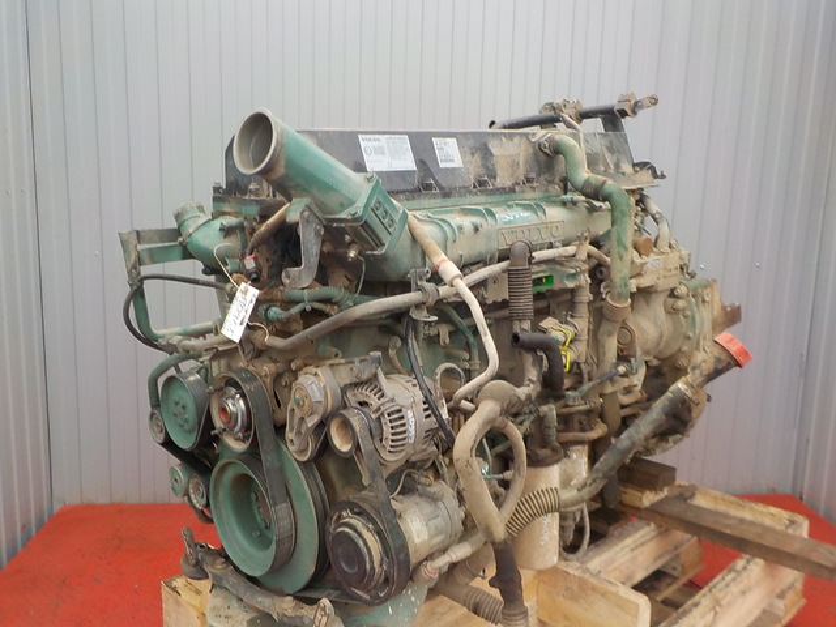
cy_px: 314
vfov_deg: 46.8
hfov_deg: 60.0
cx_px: 418
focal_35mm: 30
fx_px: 725
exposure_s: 1/30
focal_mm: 4.1
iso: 180
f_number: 3.3
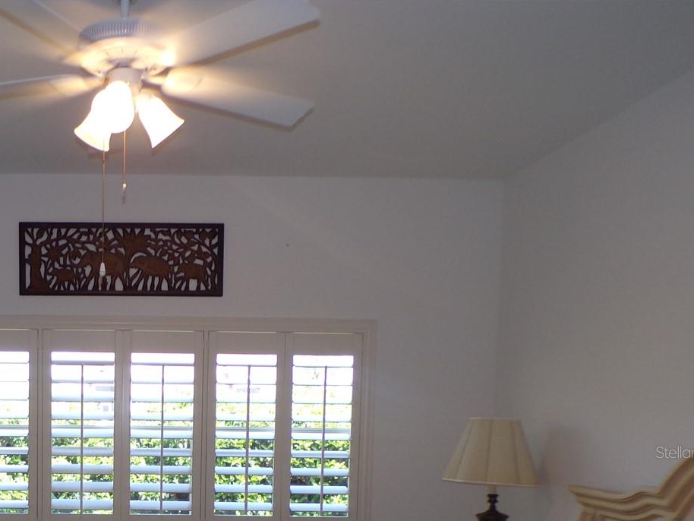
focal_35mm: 42
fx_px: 842
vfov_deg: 32.9
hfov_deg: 42.4
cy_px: 452
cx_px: 120
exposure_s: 1/50
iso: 100
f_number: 3
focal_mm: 4.3
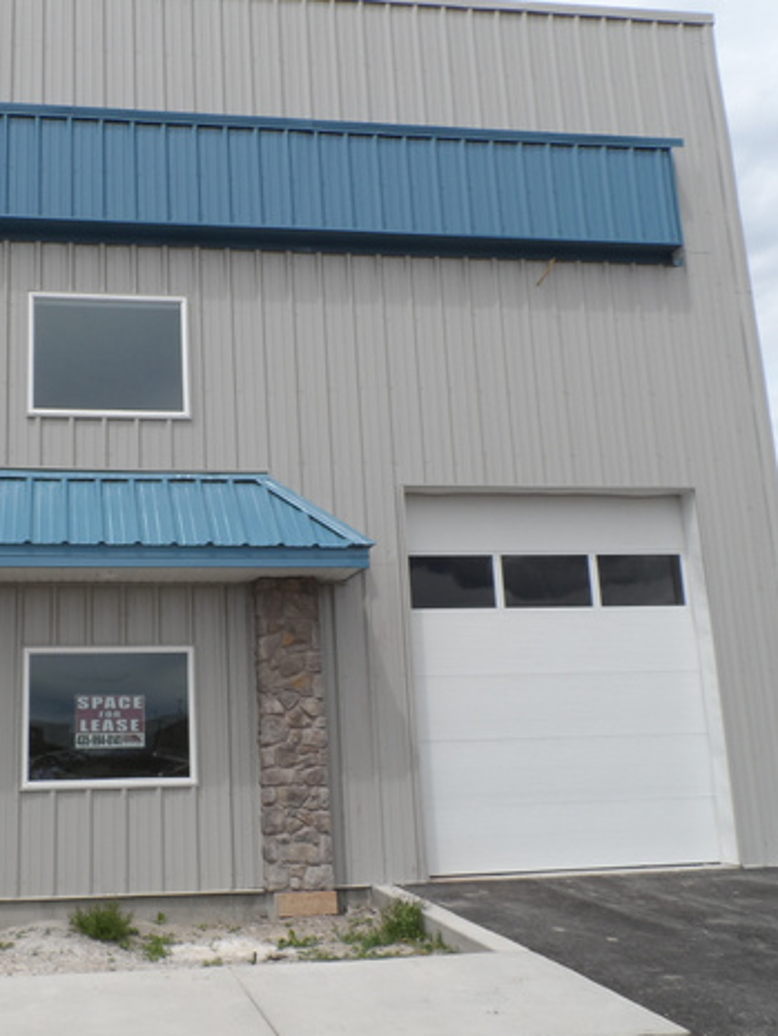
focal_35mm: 33
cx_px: 192
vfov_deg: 55.3
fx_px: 988
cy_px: 532
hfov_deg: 41.7
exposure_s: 1/750
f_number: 4.5
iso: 80
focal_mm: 4
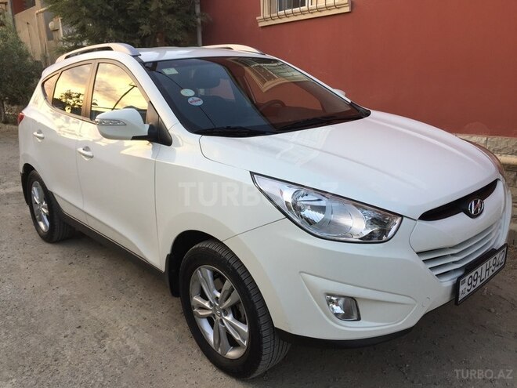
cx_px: 258
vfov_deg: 48.2
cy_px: 194
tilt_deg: -12.9
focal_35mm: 29
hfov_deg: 61.7
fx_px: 433
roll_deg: +1.3
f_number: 2.2
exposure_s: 1/100
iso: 40
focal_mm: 4.15
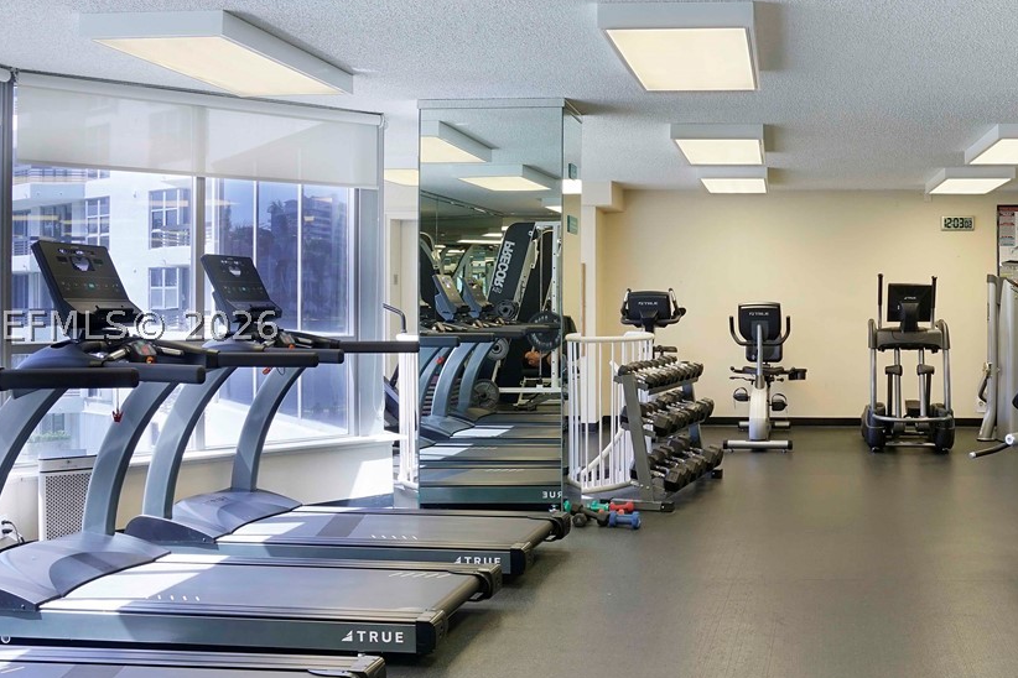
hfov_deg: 54.5
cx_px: 765
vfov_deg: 40.0
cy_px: 324
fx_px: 933
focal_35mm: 33
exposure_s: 1/40
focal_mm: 16
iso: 400
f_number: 8
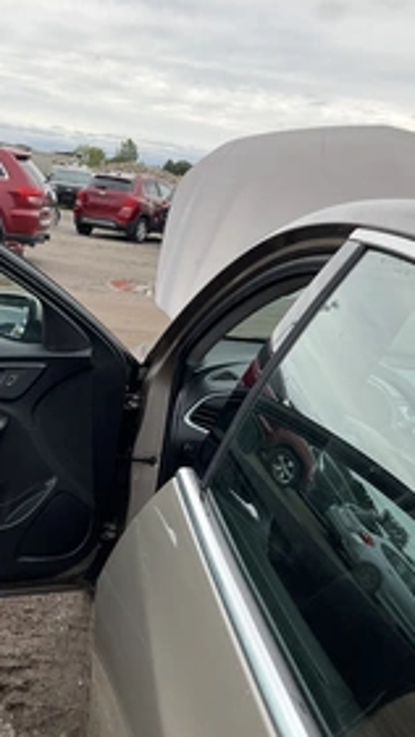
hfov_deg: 26.2
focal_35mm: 45
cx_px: 110
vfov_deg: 45.5
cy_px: 359
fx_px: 881
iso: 25
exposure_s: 1/1098
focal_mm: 3
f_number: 1.8
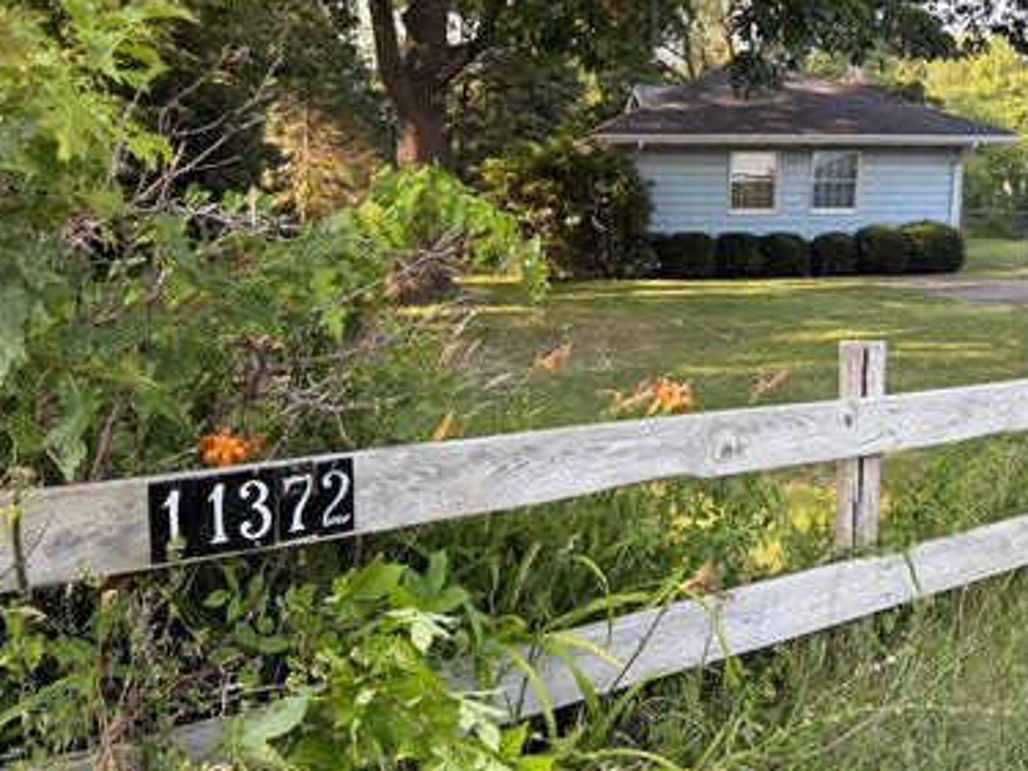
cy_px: 314
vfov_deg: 43.9
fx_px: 950
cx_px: 556
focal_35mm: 32
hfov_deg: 56.8
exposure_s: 1/395
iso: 100
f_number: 1.78
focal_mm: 6.76
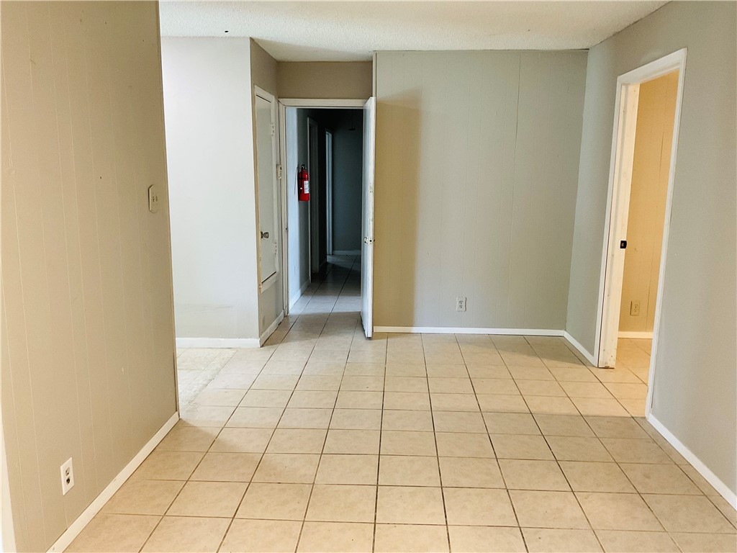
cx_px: 368
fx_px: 617
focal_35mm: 29
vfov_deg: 48.2
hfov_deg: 61.7
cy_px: 276
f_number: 1.8
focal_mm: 3
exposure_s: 1/60
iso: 160
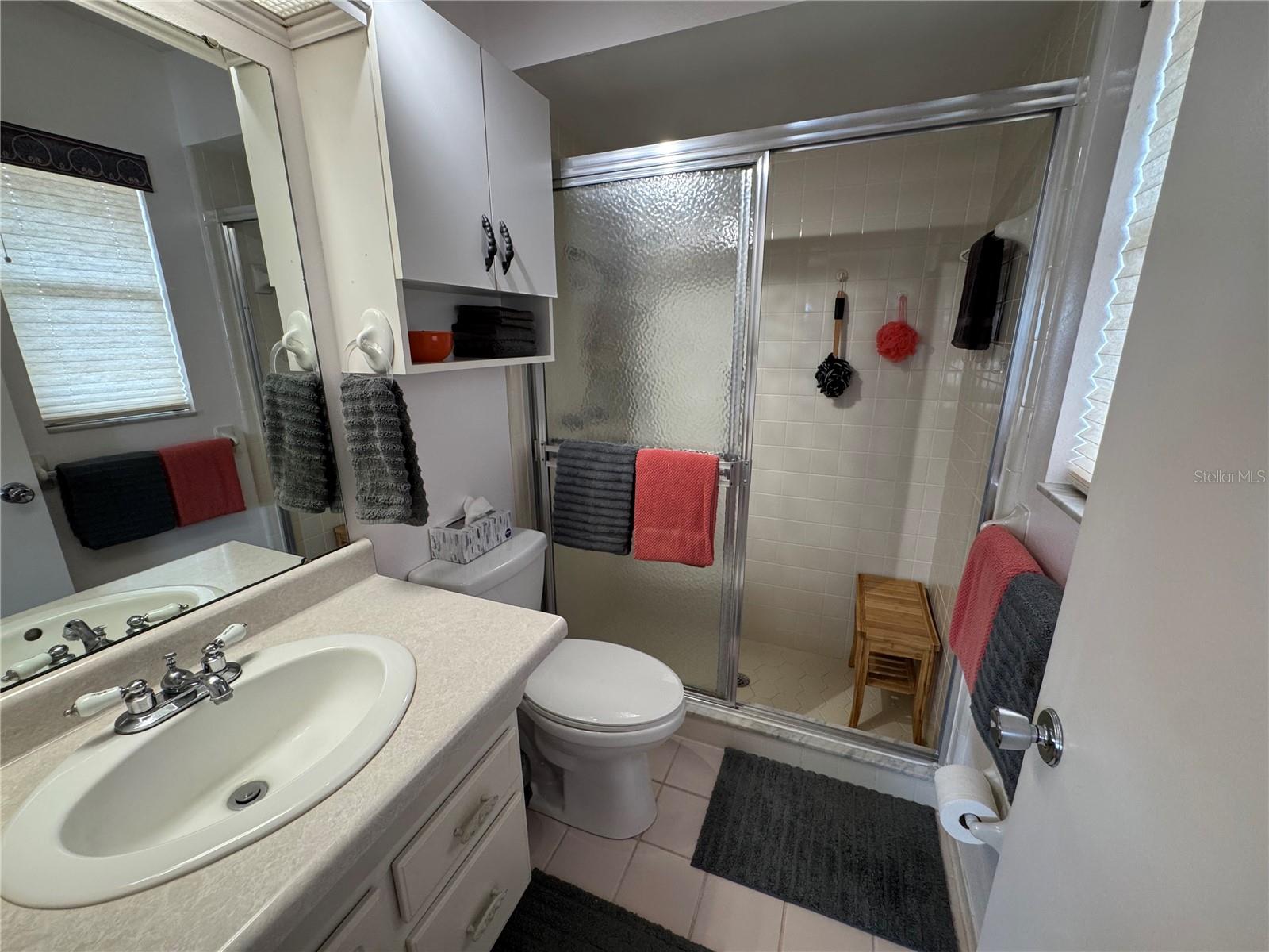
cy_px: 476
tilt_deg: -15.9
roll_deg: +0.4
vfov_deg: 85.7
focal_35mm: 14
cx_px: 634
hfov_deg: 102.1
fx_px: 513
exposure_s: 1/120
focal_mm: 2.22
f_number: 2.2
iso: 200
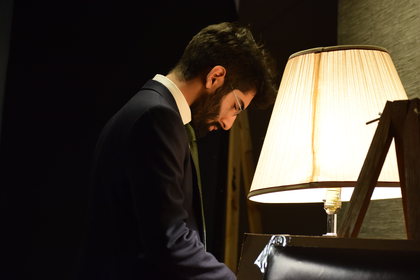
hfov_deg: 18.2
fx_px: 1312
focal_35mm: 112
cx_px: 210
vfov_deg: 12.2
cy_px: 140
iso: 1600
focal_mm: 75
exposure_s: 1/50
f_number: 4.5
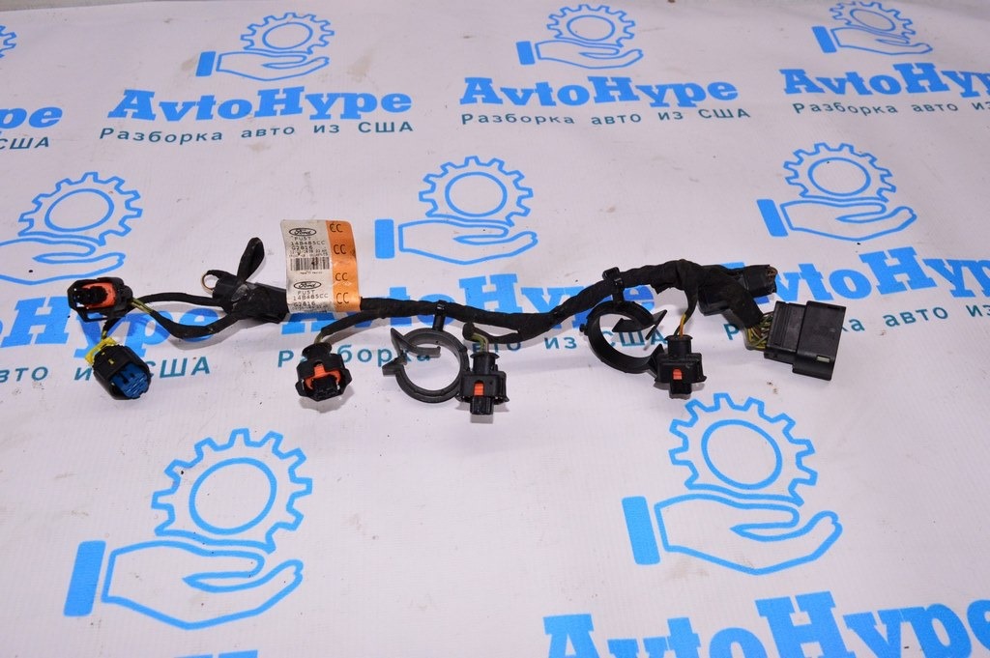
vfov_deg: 43.5
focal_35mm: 30
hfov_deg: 62.0
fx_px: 824
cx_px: 495
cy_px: 329
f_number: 8
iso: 1600
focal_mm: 20
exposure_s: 1/200
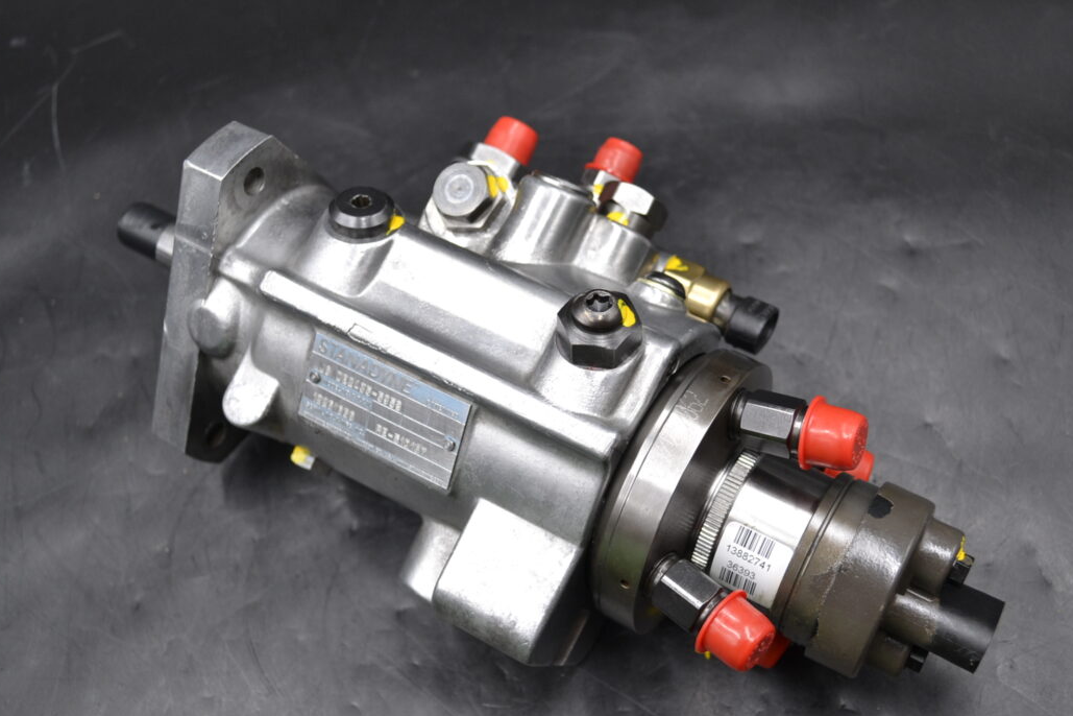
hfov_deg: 46.4
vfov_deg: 31.9
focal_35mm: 42
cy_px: 401
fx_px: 1252
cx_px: 577
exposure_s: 1/80
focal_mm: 24
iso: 400
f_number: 4.5
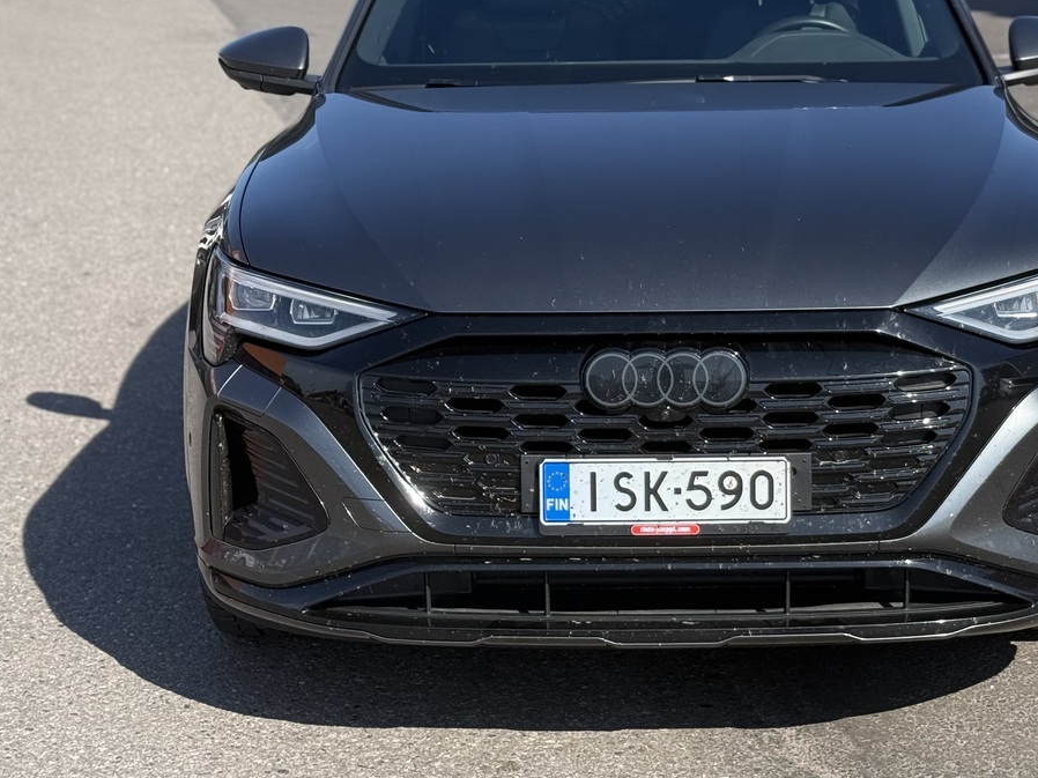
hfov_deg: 25.3
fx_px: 2308
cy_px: 265
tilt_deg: -8.9
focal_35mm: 77
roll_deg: -1.1
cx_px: 639
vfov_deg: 19.1
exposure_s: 1/3378
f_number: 1.78
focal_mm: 6.76
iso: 100
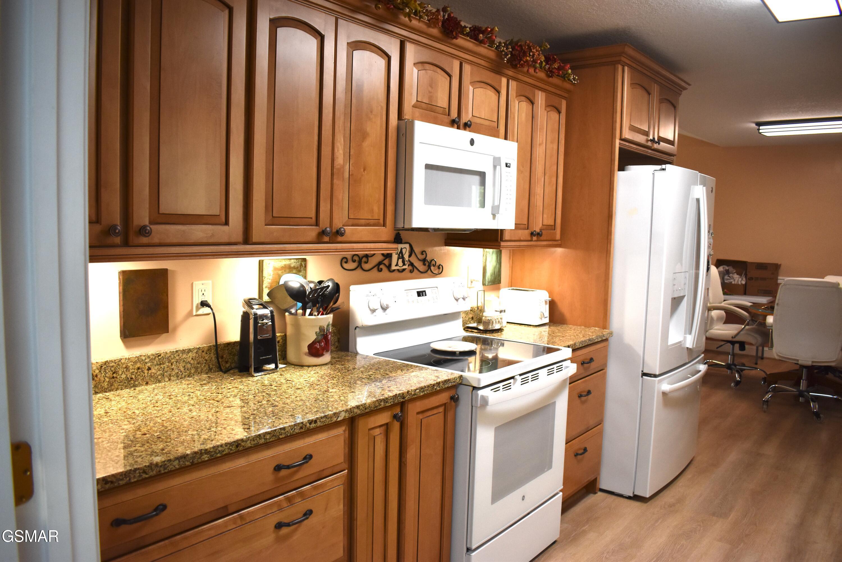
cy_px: 281
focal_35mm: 27
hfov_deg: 67.4
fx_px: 631
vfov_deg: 47.9
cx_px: 421
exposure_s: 1/250
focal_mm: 18
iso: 800
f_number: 3.5
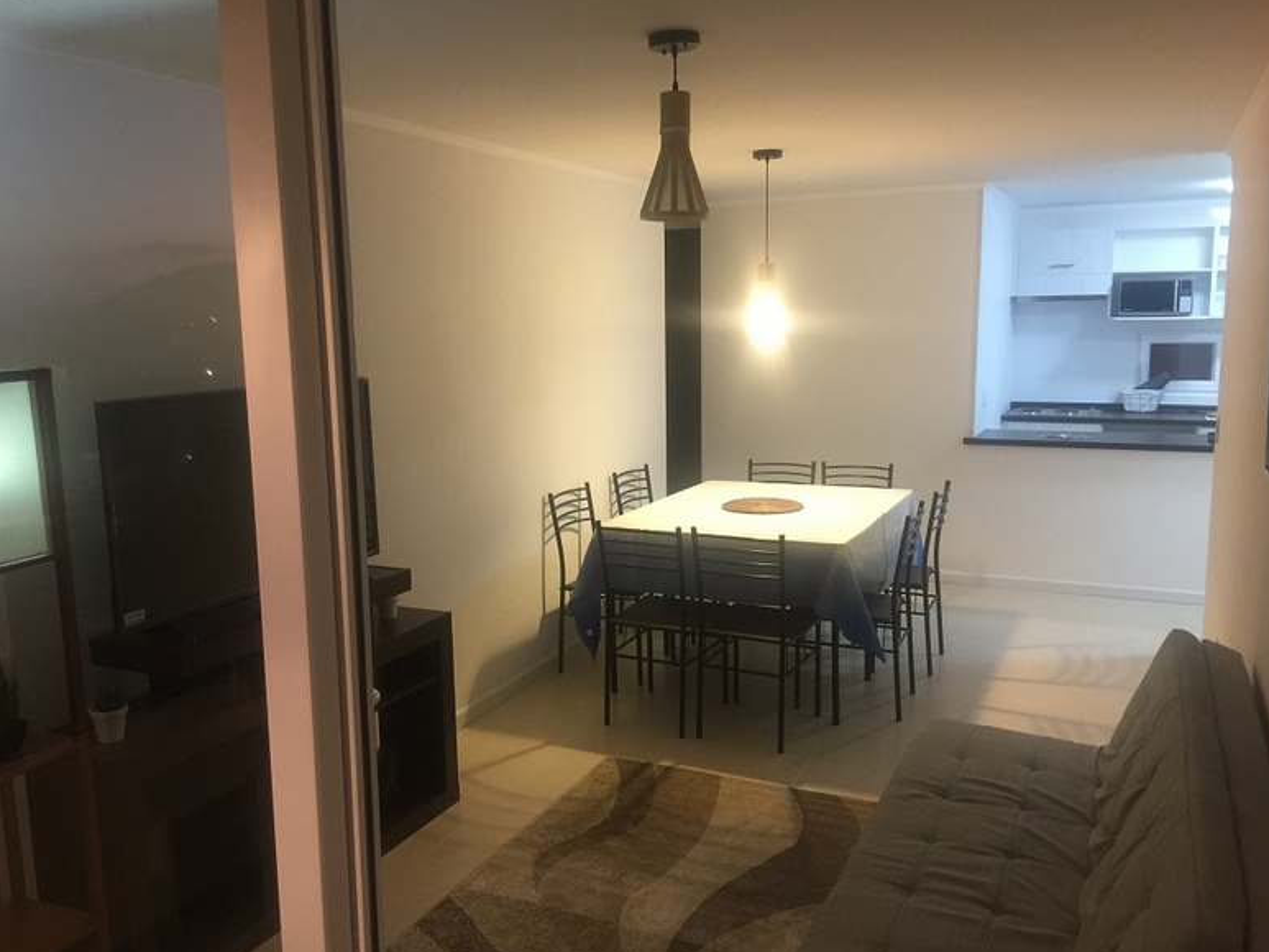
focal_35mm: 30
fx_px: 1100
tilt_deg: -7.9
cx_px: 627
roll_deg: -0.3
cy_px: 483
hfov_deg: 60.0
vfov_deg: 46.8
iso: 125
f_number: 2.2
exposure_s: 1/17
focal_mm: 4.15
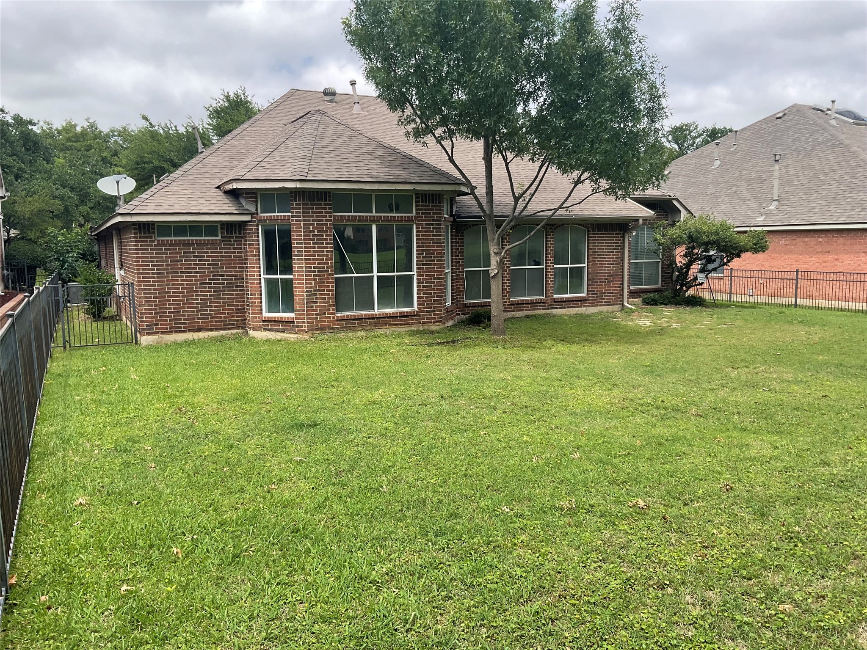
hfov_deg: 61.7
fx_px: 726
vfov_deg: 48.2
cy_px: 325
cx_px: 434
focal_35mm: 29
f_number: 1.8
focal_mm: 3
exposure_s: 1/1098
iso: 16
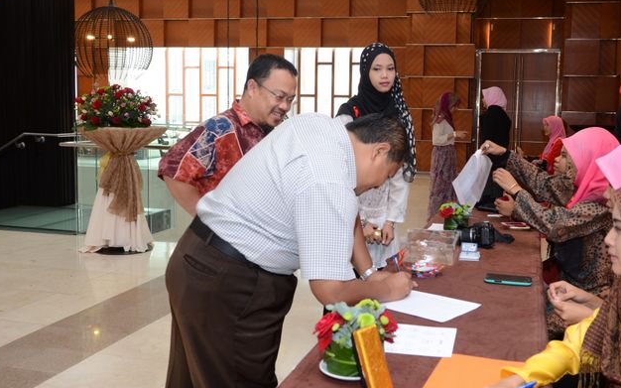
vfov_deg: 32.7
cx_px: 372
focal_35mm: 39
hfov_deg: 50.1
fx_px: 660
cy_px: 175
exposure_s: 1/60
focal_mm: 20
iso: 400
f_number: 4
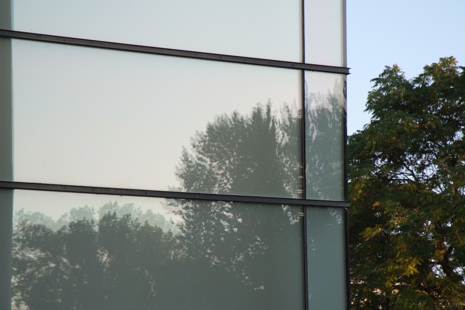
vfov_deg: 10.2
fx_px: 1743
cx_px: 236
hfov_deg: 15.2
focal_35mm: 135
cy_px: 157
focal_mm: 85
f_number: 7.1
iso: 400
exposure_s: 1/180
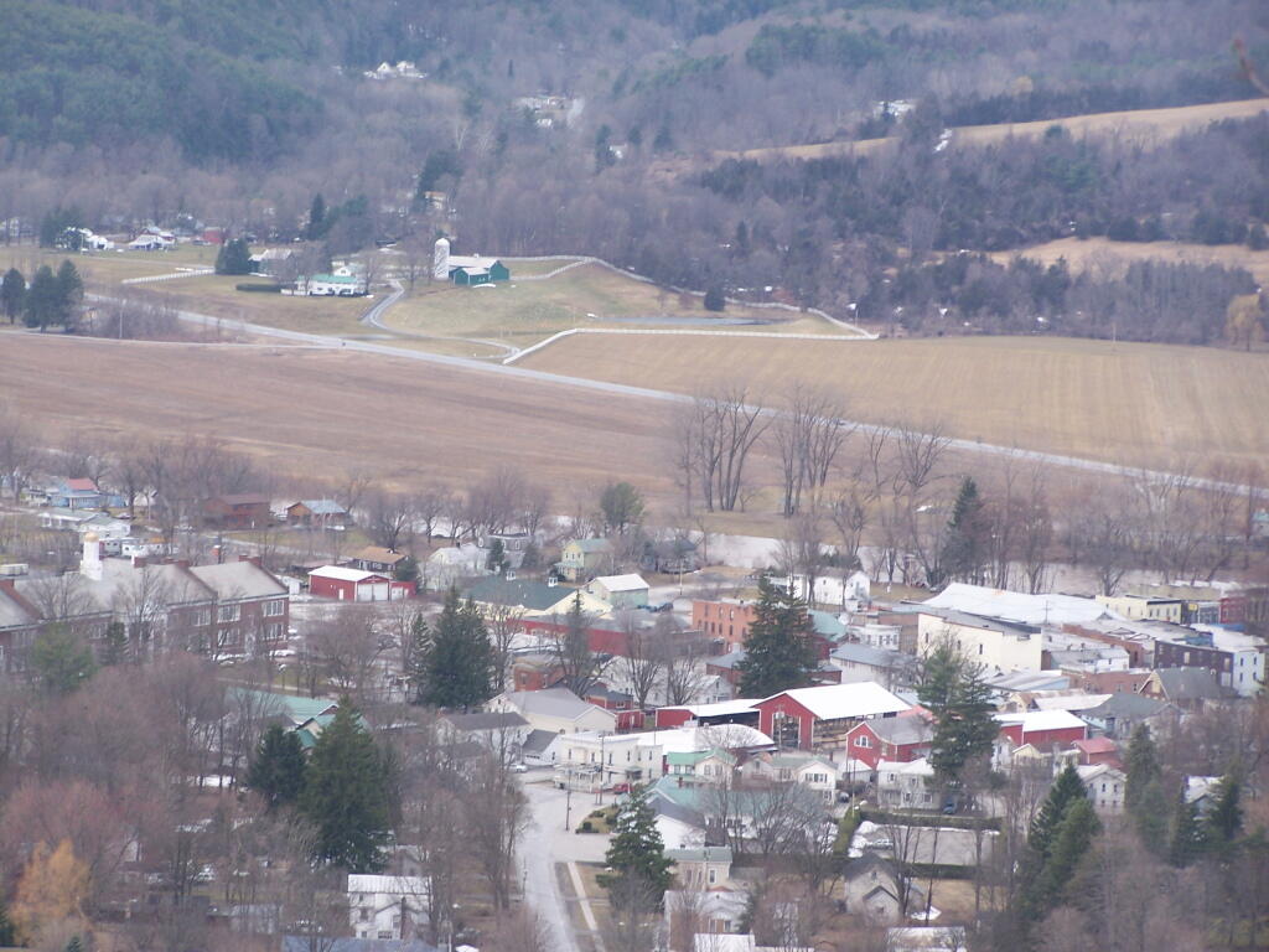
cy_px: 476
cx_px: 634
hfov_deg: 11.7
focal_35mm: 169
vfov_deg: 8.8
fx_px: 6195
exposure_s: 1/250
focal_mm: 28
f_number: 3.2
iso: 80
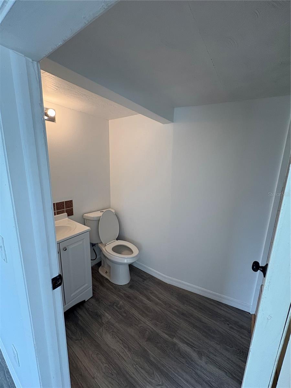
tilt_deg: -11.7
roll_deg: -1.4
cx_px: 146
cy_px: 194
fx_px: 157
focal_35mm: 14
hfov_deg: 85.7
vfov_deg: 102.1
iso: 125
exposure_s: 1/120
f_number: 2.2
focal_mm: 2.22
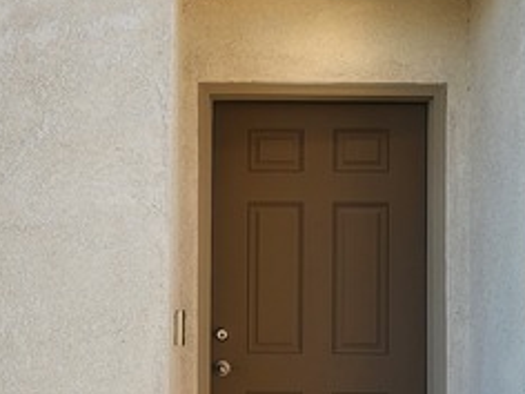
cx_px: 234
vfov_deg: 32.4
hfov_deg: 42.9
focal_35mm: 44
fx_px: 667
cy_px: 280
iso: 50
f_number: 2.2
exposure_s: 1/551
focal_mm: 2.2
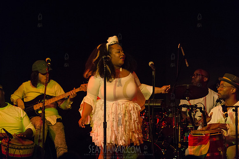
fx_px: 1228
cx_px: 120
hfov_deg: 11.1
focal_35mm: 185
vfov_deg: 7.4
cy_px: 80
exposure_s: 1/320
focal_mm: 185
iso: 4000
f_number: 2.8
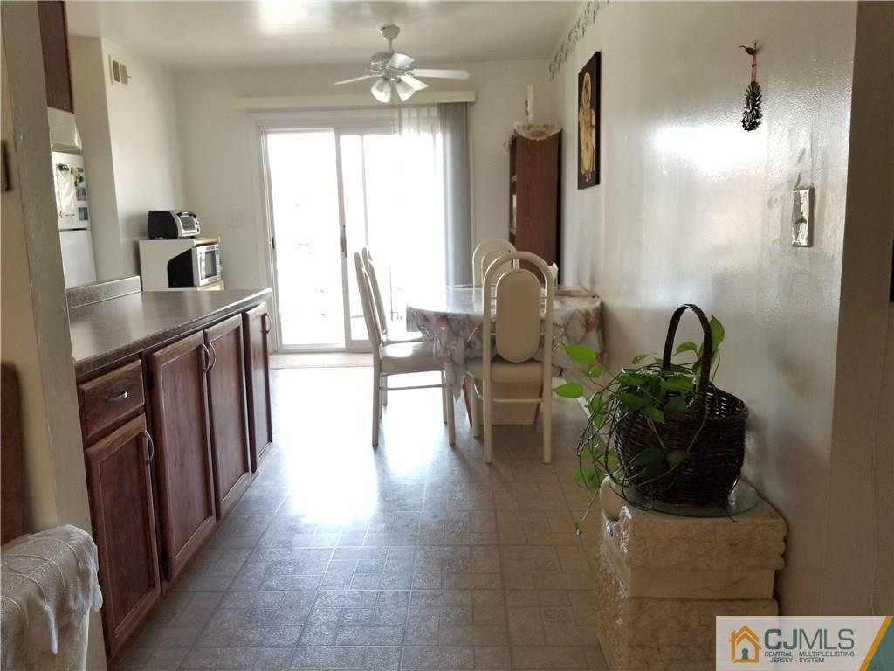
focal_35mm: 26
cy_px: 336
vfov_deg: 53.1
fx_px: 671
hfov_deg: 67.3
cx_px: 447
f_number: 1.7
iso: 160
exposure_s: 1/40
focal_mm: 4.25
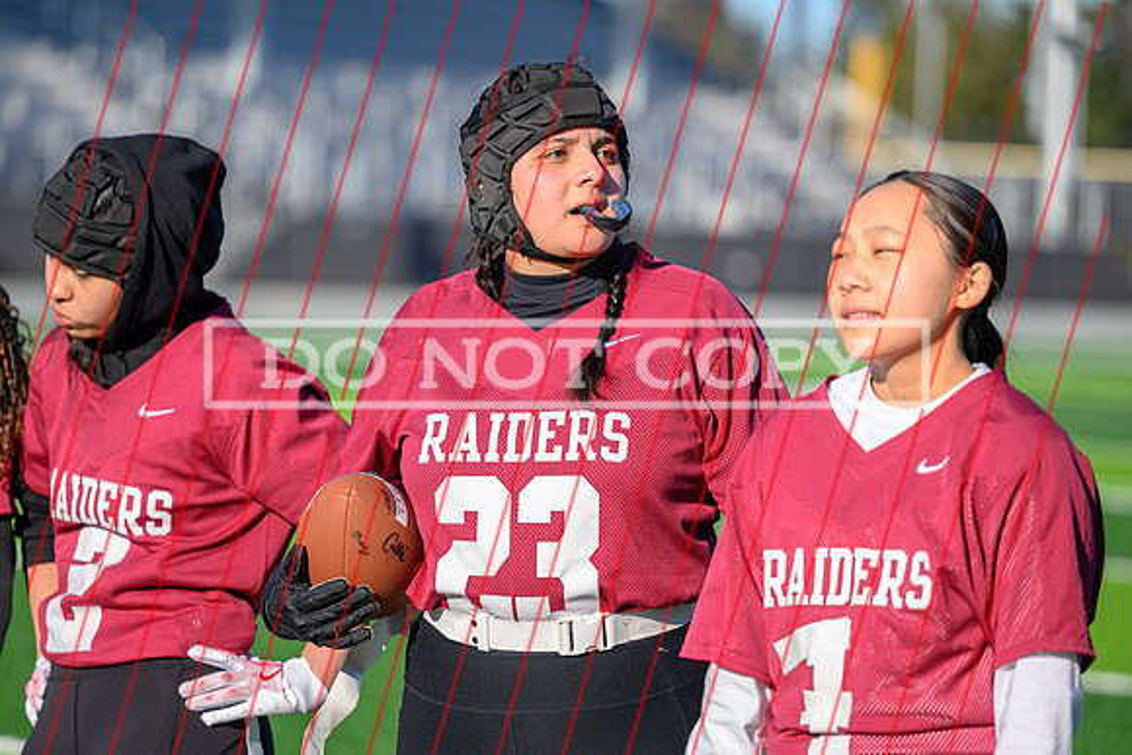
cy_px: 426
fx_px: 4963
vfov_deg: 8.7
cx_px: 539
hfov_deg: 13.0
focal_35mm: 158
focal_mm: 140
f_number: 2.8
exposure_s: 1/800
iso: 64
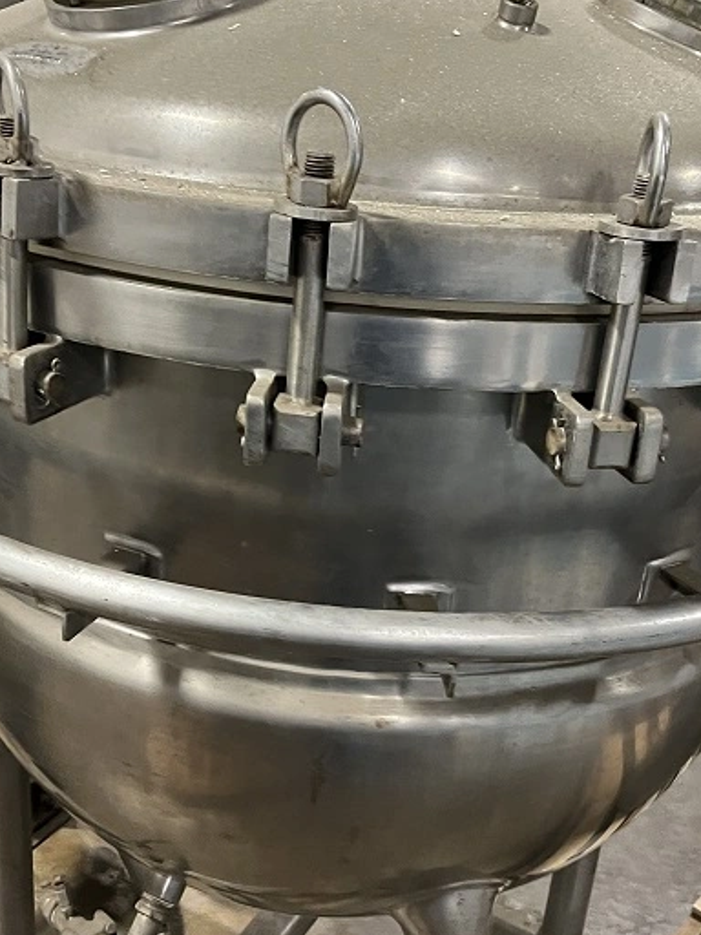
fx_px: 1107
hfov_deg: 35.1
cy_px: 443
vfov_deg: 45.8
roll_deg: -7.5
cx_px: 348
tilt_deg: -23.9
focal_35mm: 41
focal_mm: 5.1
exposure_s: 1/60
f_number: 1.6
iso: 400
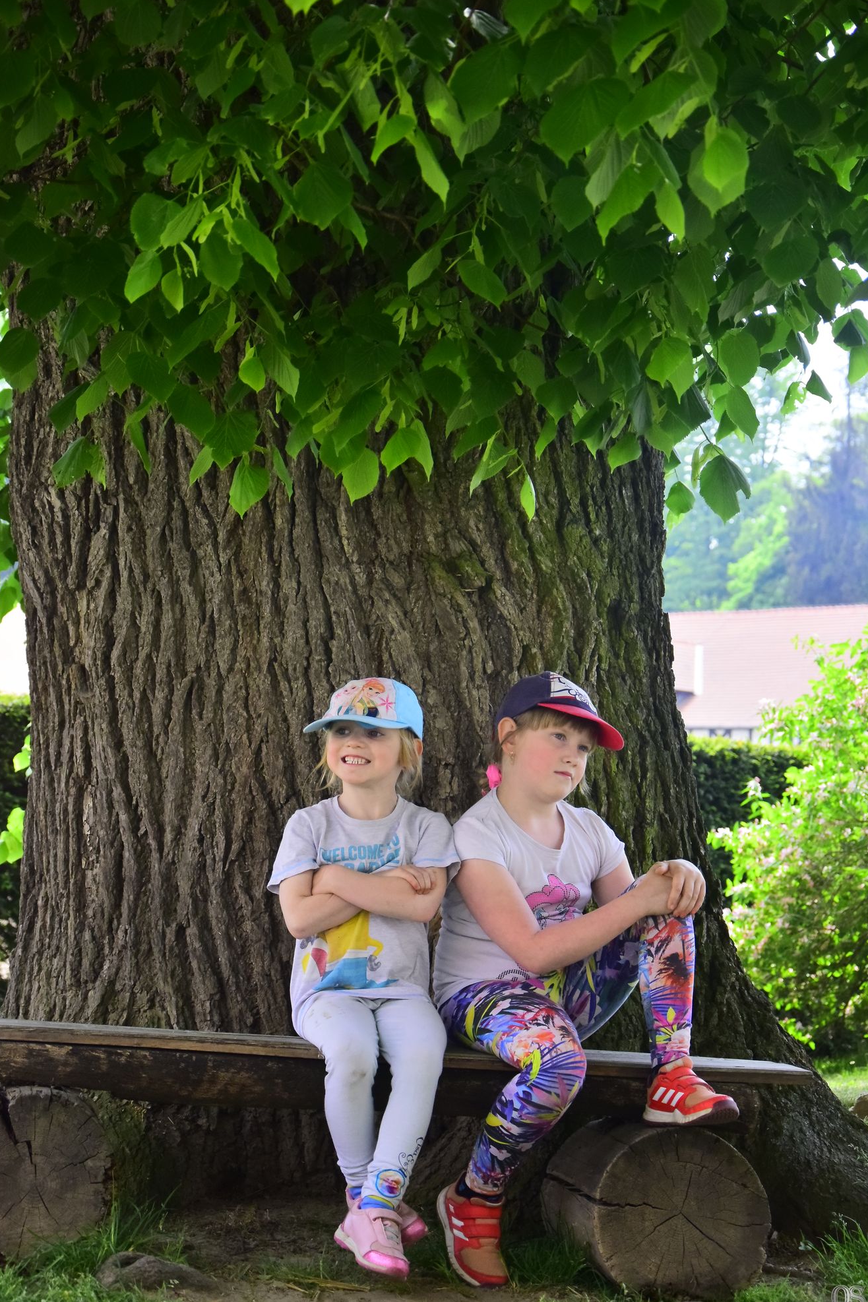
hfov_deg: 17.9
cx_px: 435
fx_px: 2748
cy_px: 655
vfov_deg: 26.7
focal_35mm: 76
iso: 1000
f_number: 5
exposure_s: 1/1600
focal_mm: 50
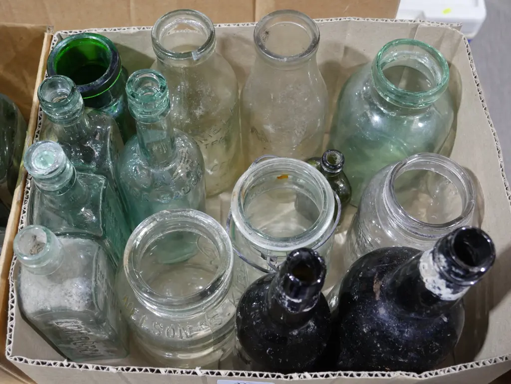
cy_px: 192
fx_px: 709
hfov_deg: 39.6
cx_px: 256
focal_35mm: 48
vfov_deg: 30.3
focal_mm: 24
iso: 1250
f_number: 5.2
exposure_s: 1/60
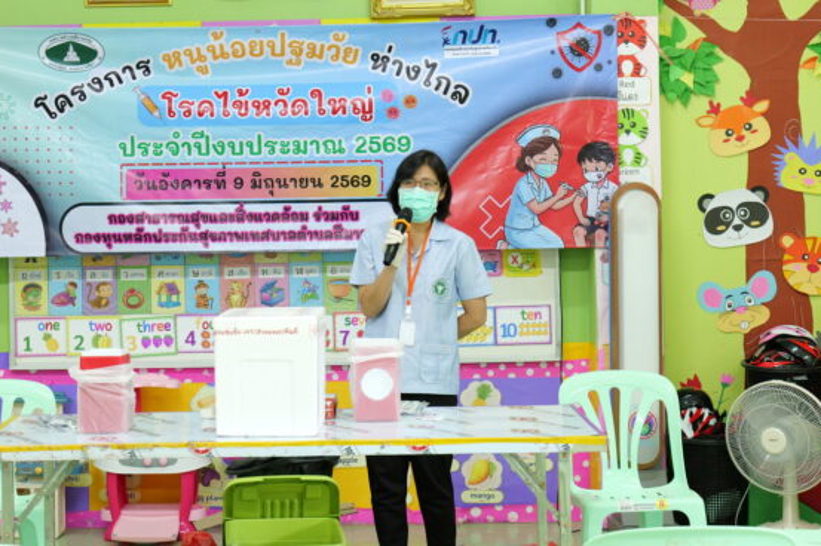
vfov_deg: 16.6
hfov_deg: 24.7
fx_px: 1869
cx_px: 321
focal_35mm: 82
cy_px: 190
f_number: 5.6
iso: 6400
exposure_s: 1/100
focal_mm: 59
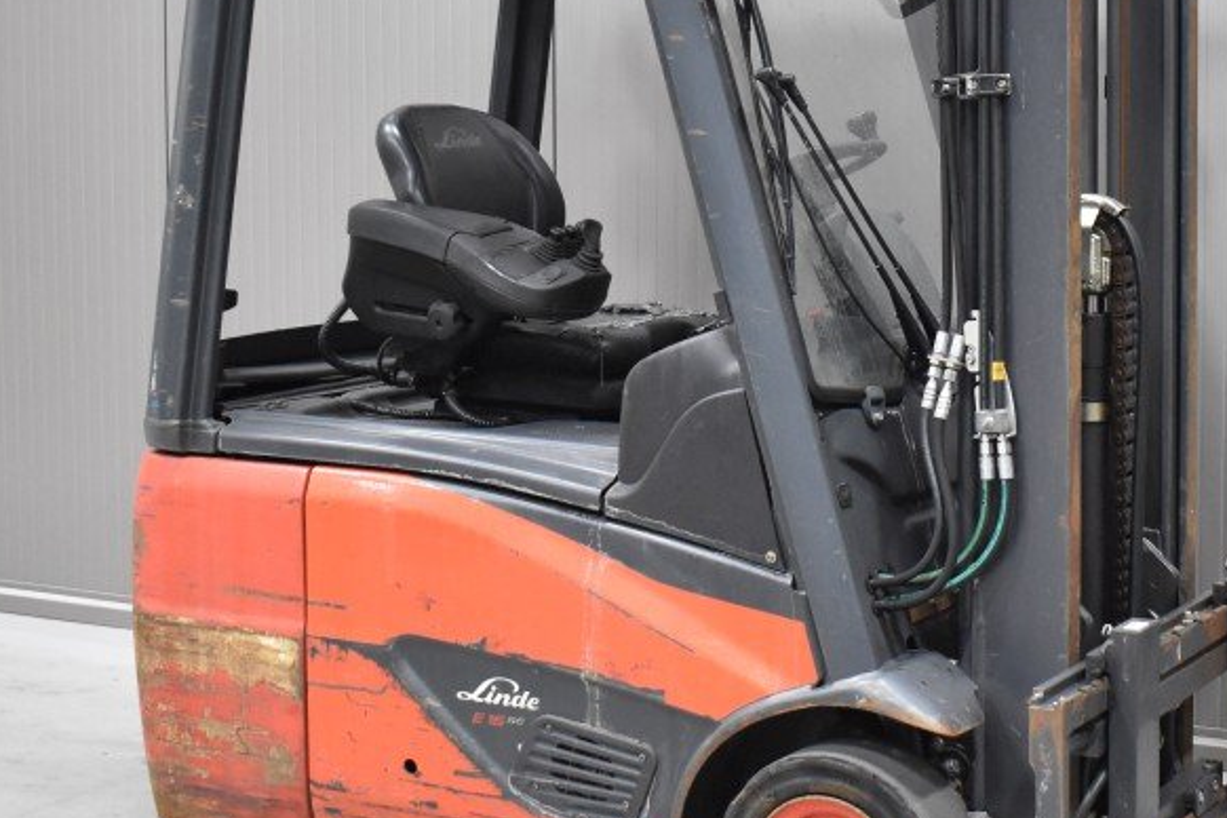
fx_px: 2317
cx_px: 797
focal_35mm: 68
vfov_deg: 20.0
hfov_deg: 29.5
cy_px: 308
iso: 1600
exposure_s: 1/40
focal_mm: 22
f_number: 4
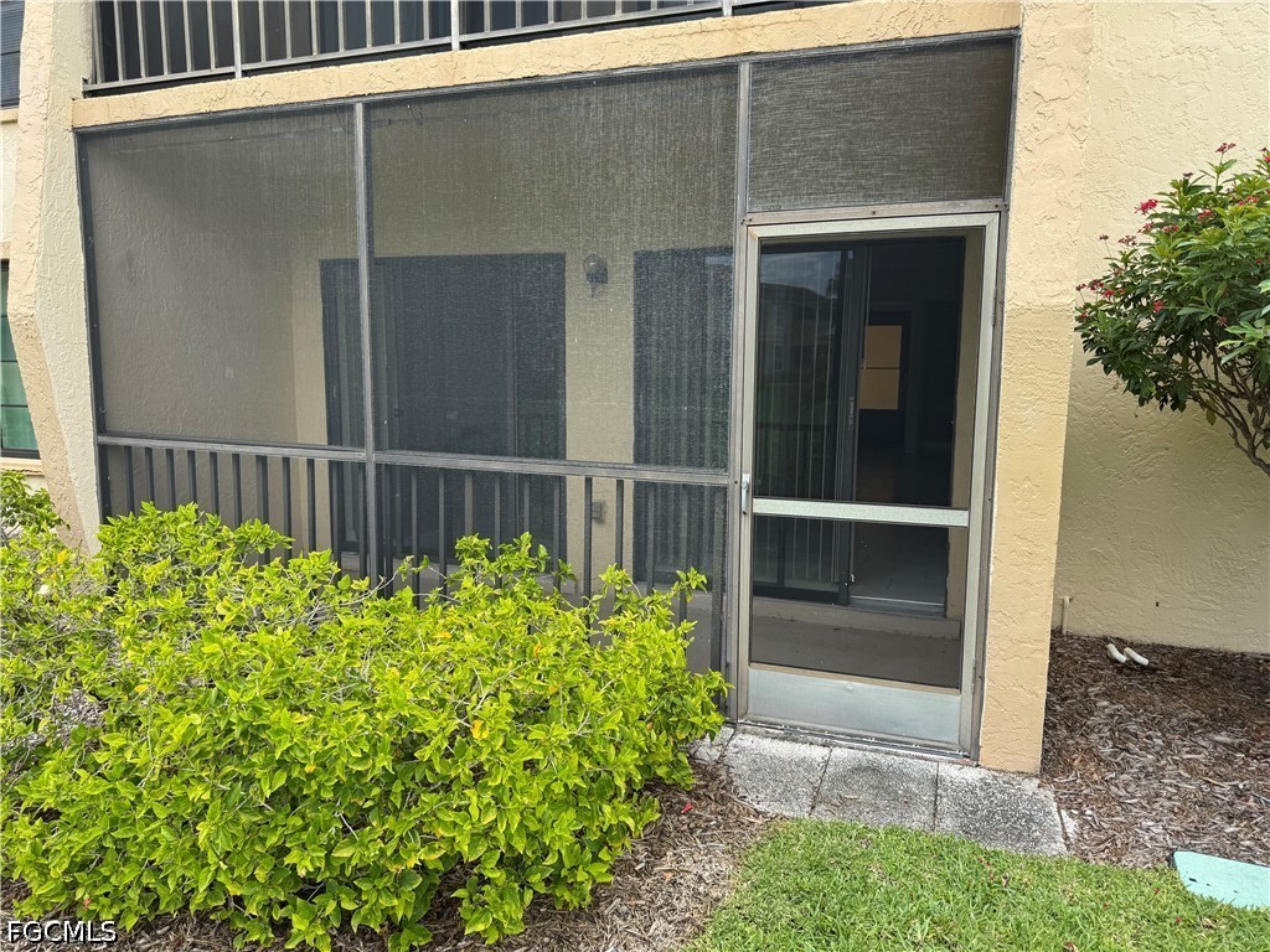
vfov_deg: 56.8
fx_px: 881
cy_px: 476
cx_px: 635
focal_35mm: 24
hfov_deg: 71.6
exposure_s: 1/1395
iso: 80
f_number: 1.78
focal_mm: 6.76
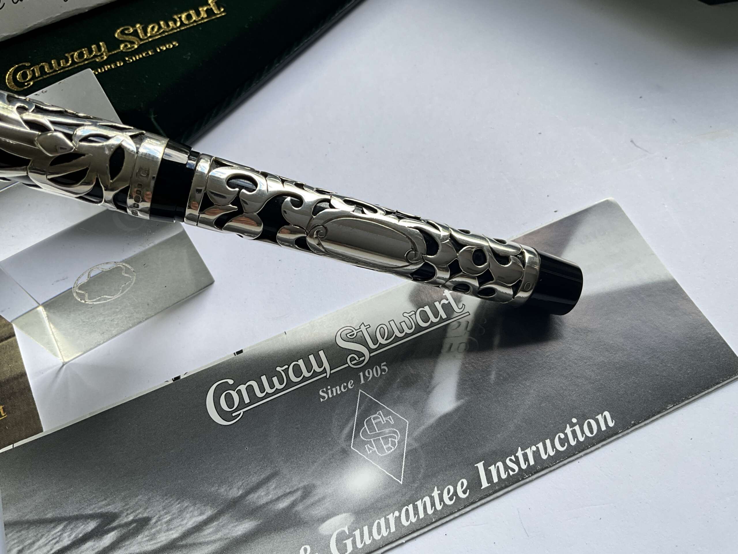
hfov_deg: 61.7
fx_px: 618
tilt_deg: -61.0
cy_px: 277
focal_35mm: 29
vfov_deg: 48.2
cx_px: 369
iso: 20
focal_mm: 3
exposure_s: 1/122
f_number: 1.8
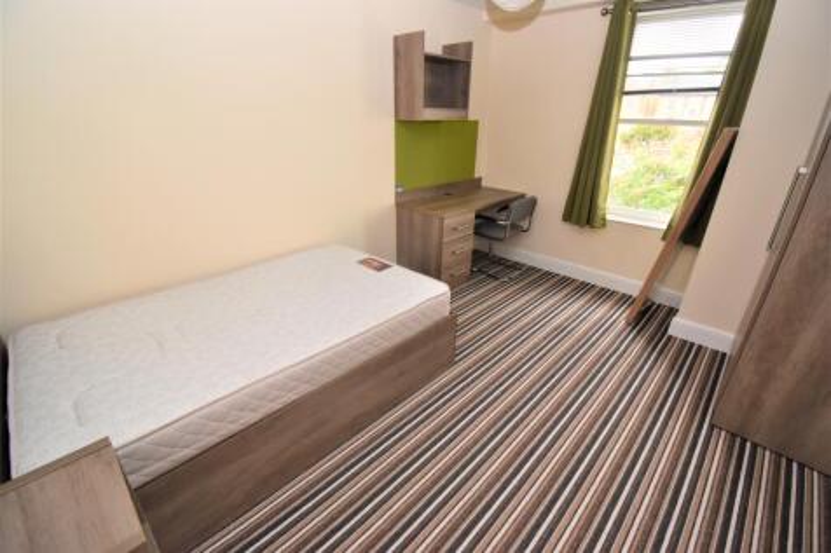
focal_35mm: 15
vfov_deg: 77.3
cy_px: 276
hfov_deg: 100.4
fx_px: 346
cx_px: 416
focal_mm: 10
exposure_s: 1/100
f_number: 5
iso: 800
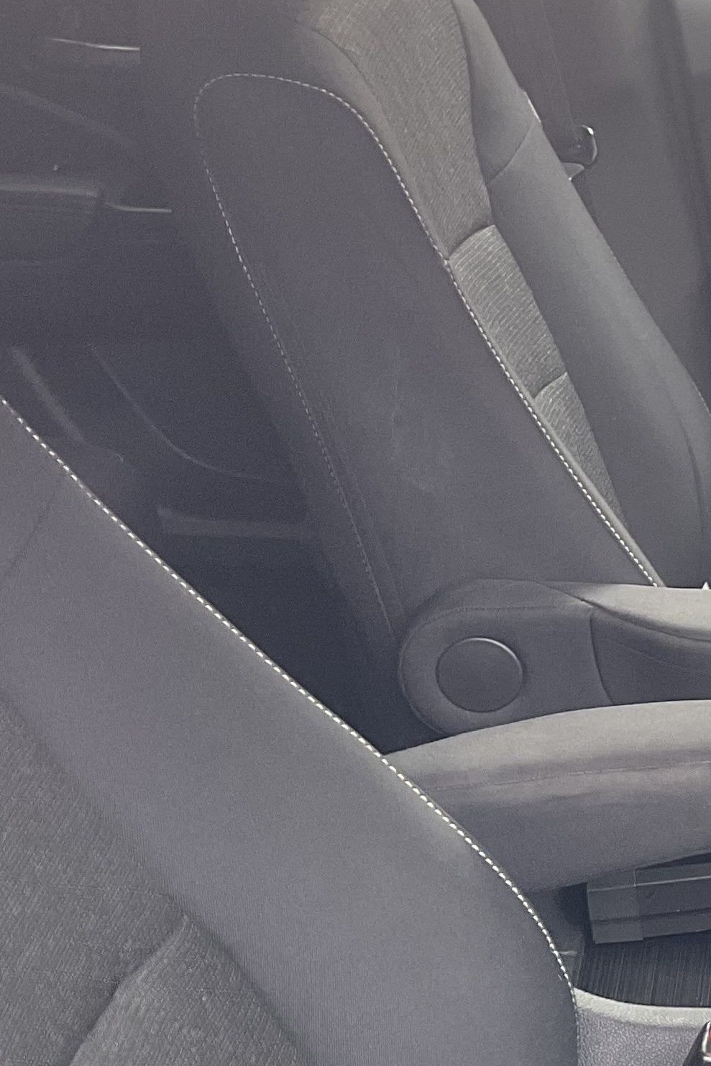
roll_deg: -2.9
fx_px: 2428
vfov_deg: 24.7
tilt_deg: -25.6
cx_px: 1260
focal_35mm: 82
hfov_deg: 14.7
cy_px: 671
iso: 40
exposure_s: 1/120
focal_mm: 3
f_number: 1.8
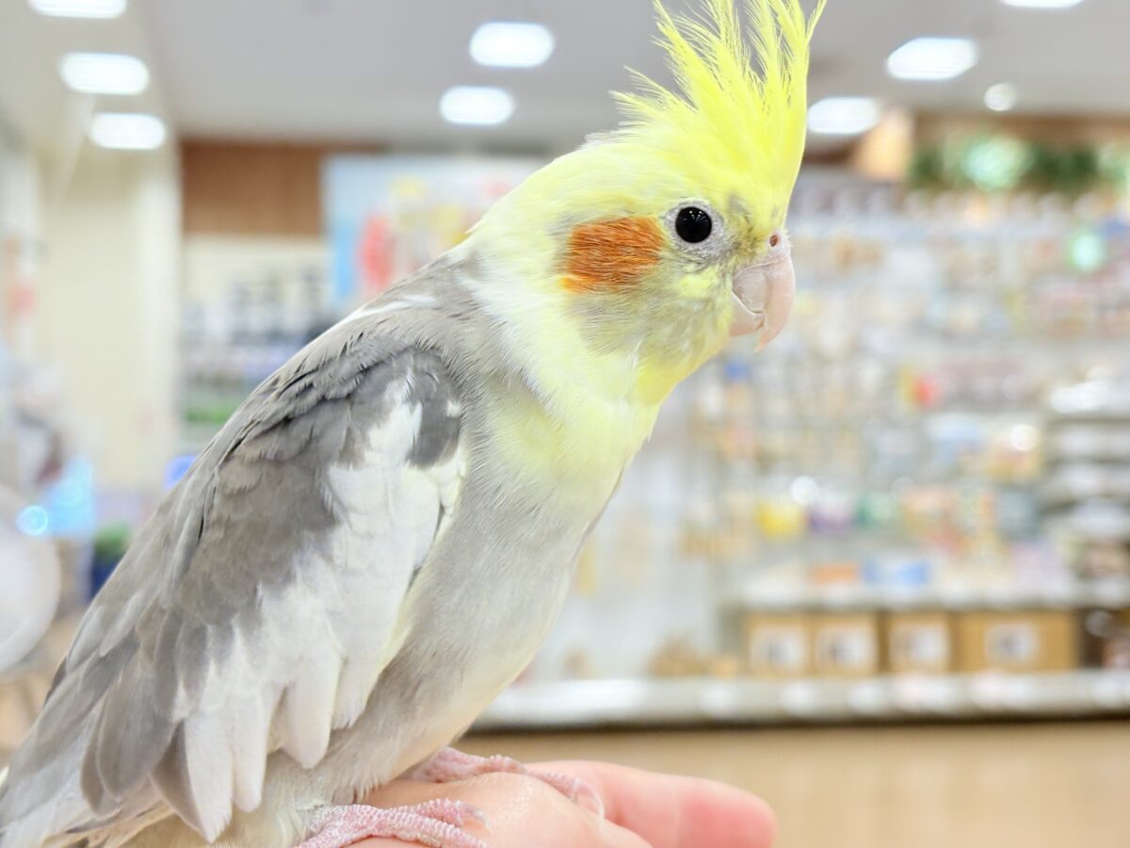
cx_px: 565
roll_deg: +1.2
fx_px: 1697
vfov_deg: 28.0
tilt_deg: +2.3
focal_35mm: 52
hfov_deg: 36.8
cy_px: 424
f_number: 1.6
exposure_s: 1/50
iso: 40
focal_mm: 5.96
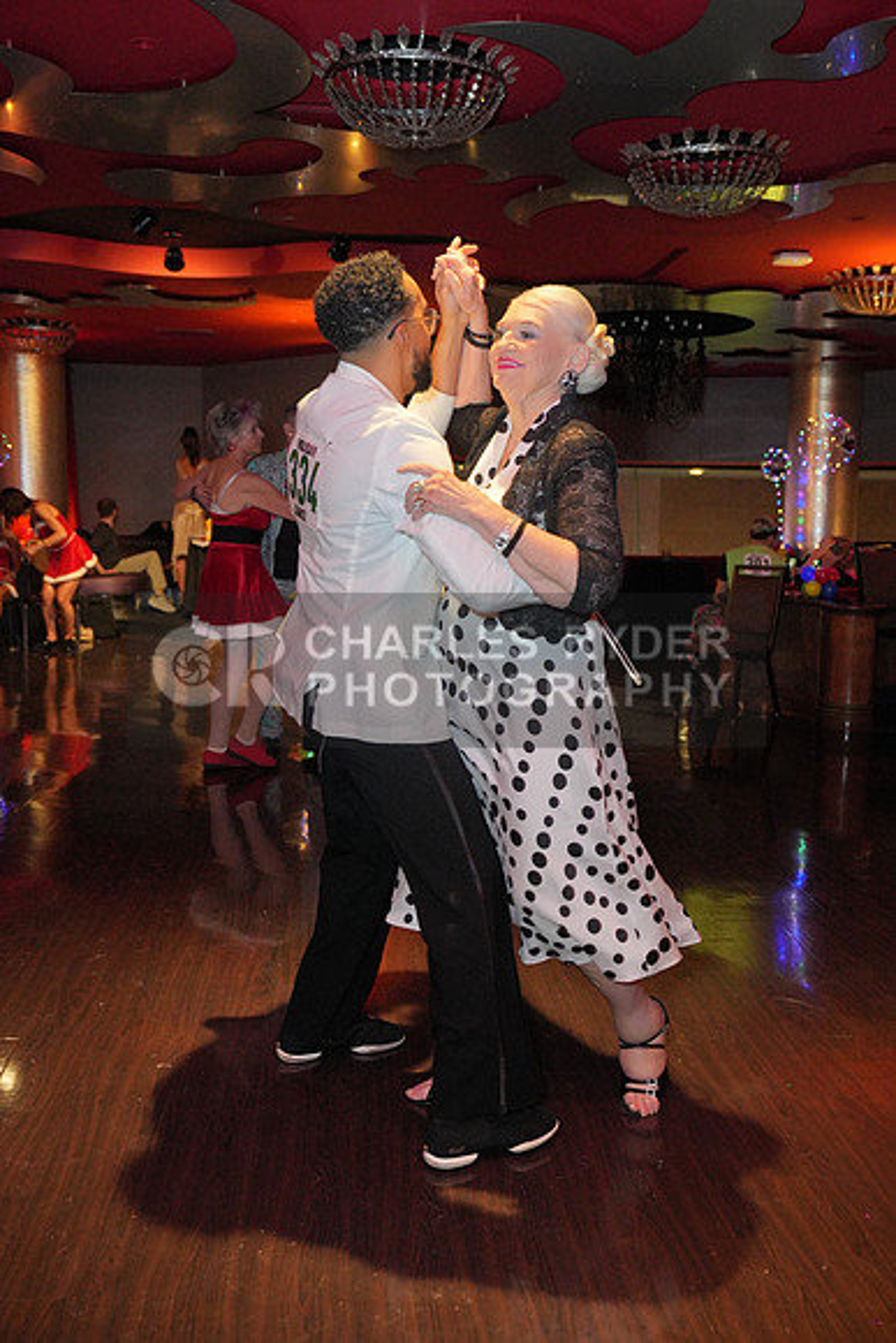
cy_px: 672
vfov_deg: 57.2
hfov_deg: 40.0
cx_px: 448
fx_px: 1231
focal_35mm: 33
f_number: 4
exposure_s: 1/200
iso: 4000
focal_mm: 33
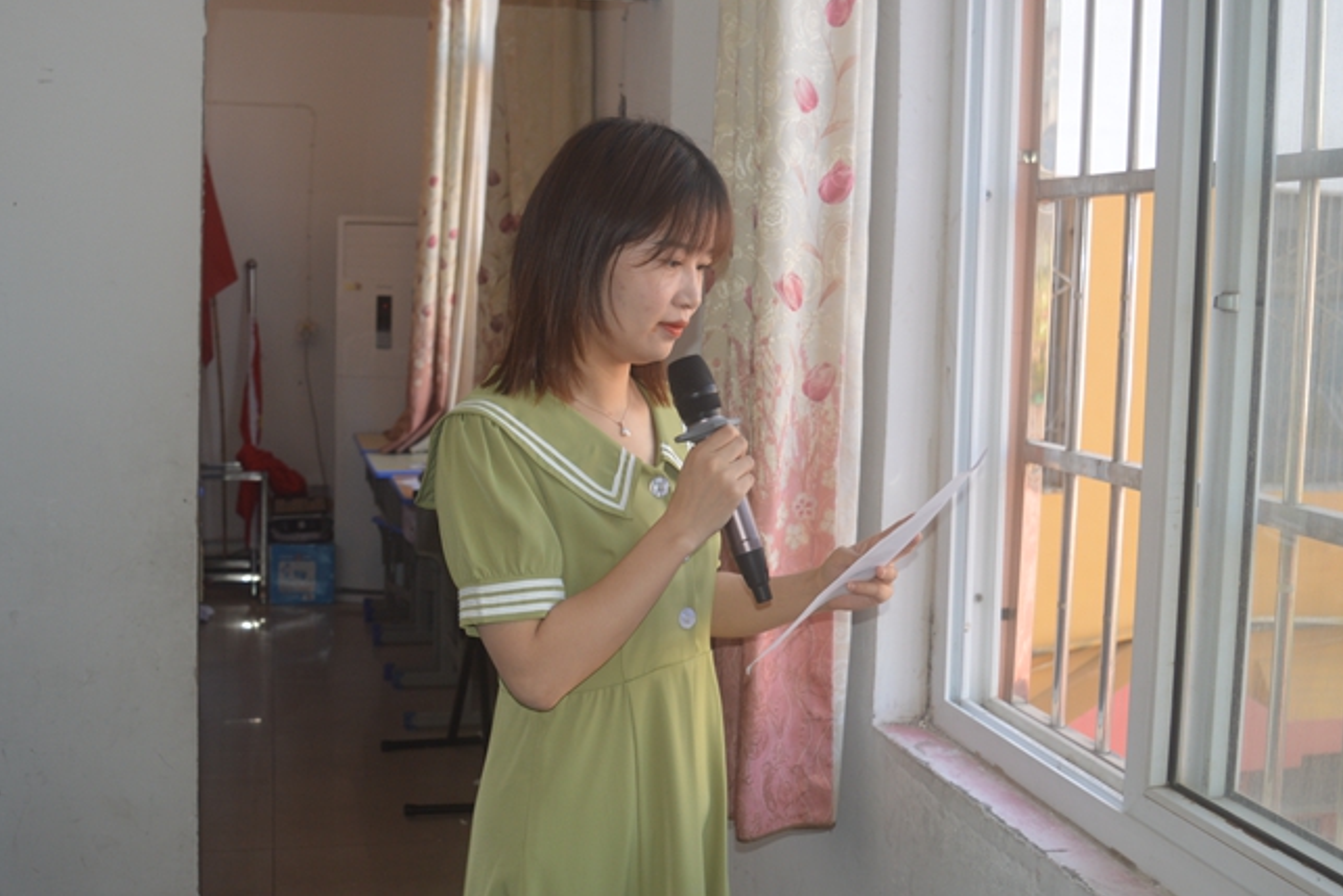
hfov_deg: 47.3
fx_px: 1530
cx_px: 572
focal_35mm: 41
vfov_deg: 32.6
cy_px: 406
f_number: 4
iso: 220
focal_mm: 22
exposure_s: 1/125
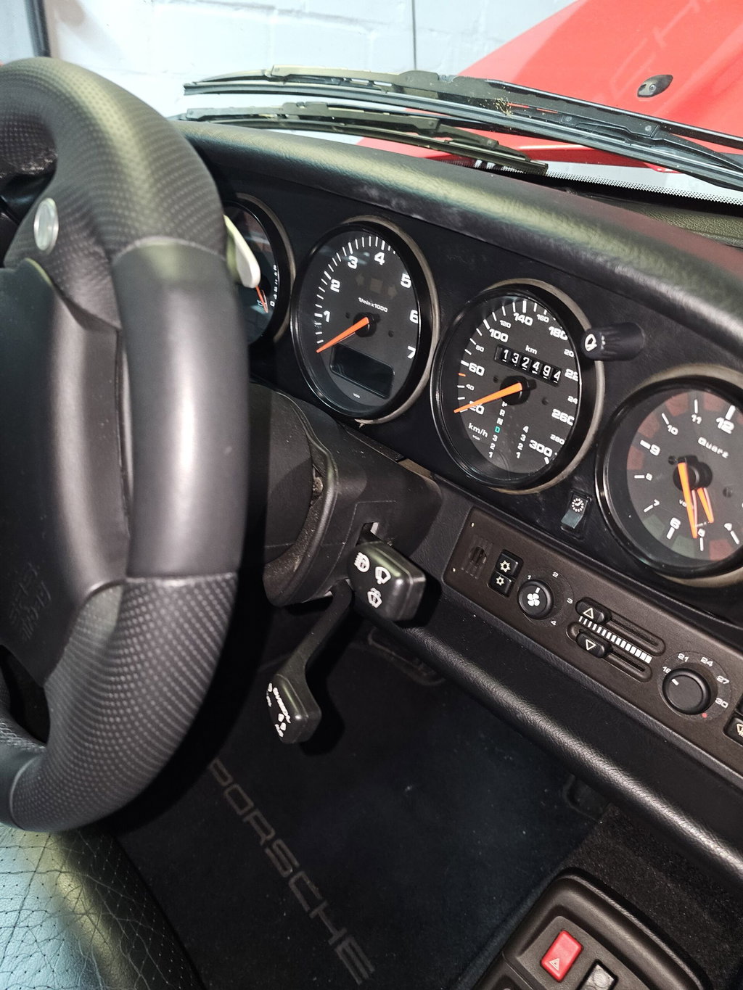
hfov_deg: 58.9
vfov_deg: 73.9
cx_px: 372
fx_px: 658
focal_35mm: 23
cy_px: 495
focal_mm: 6.3
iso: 250
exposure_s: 1/8.45
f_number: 1.7
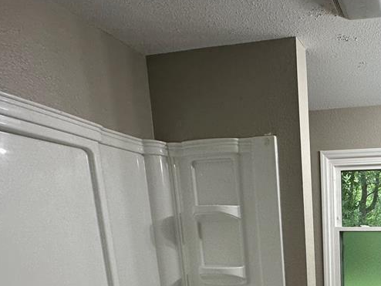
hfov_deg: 50.3
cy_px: 287
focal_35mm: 29
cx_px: 379
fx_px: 319
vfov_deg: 41.8
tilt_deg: -9.8
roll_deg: +0.2
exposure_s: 1/120
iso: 80
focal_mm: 2.22
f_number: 2.2
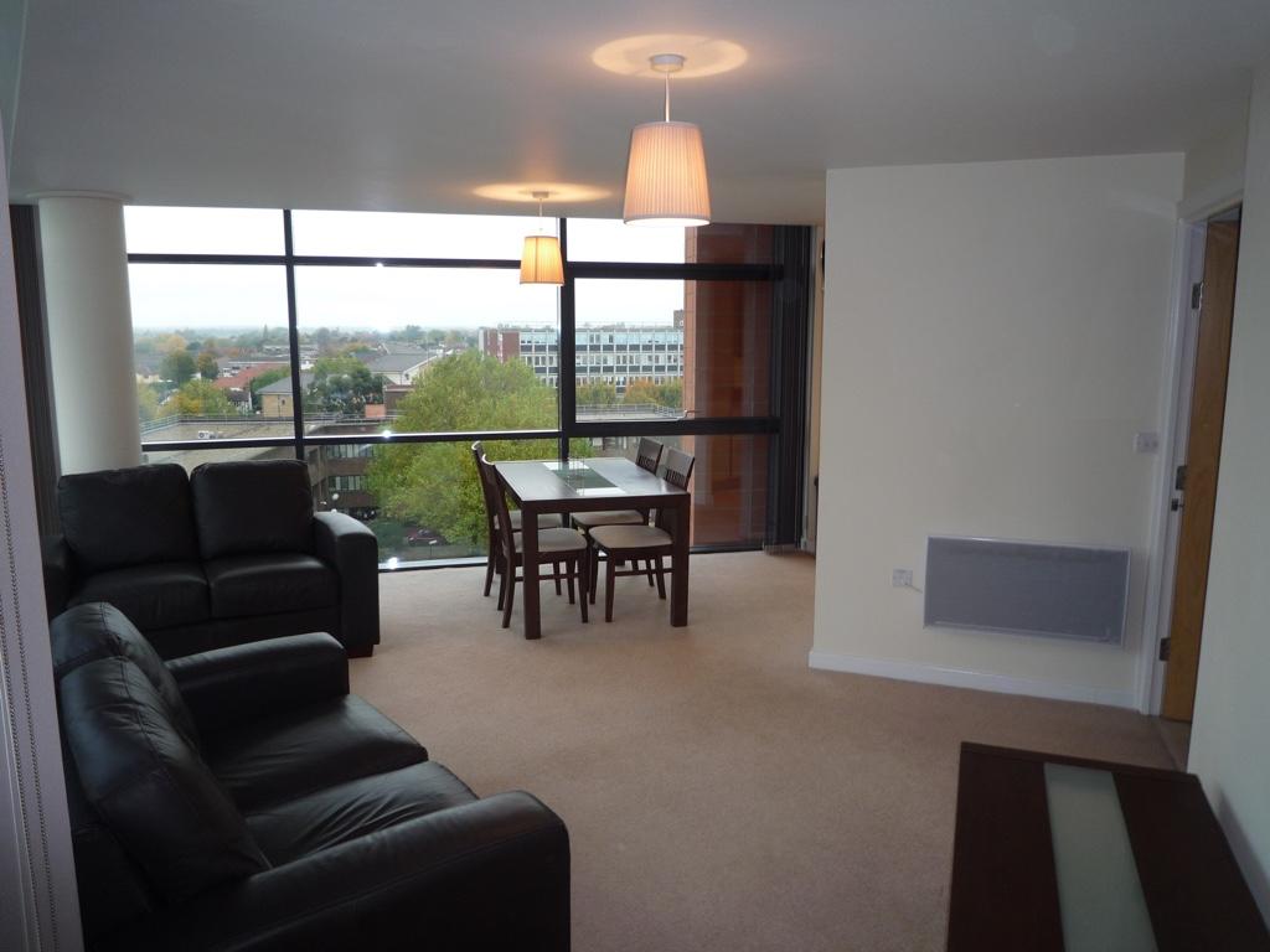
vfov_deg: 54.9
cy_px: 476
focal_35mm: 25
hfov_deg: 69.4
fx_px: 917
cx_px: 635
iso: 100
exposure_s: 1/30
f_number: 2.8
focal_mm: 4.4
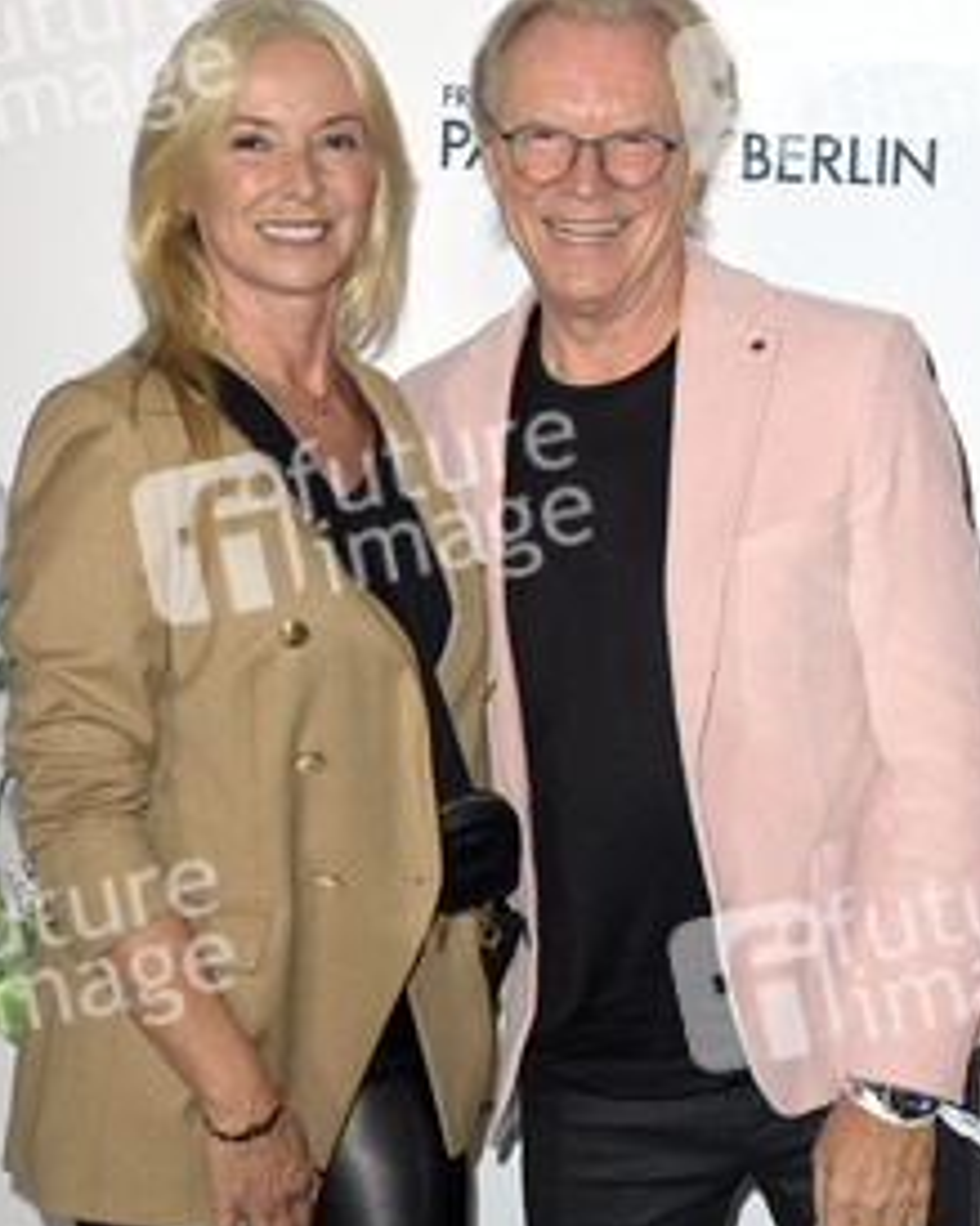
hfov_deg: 18.1
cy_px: 743
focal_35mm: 85
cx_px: 492
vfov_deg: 22.5
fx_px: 3083
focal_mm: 62
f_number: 5.6
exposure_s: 1/250
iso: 640
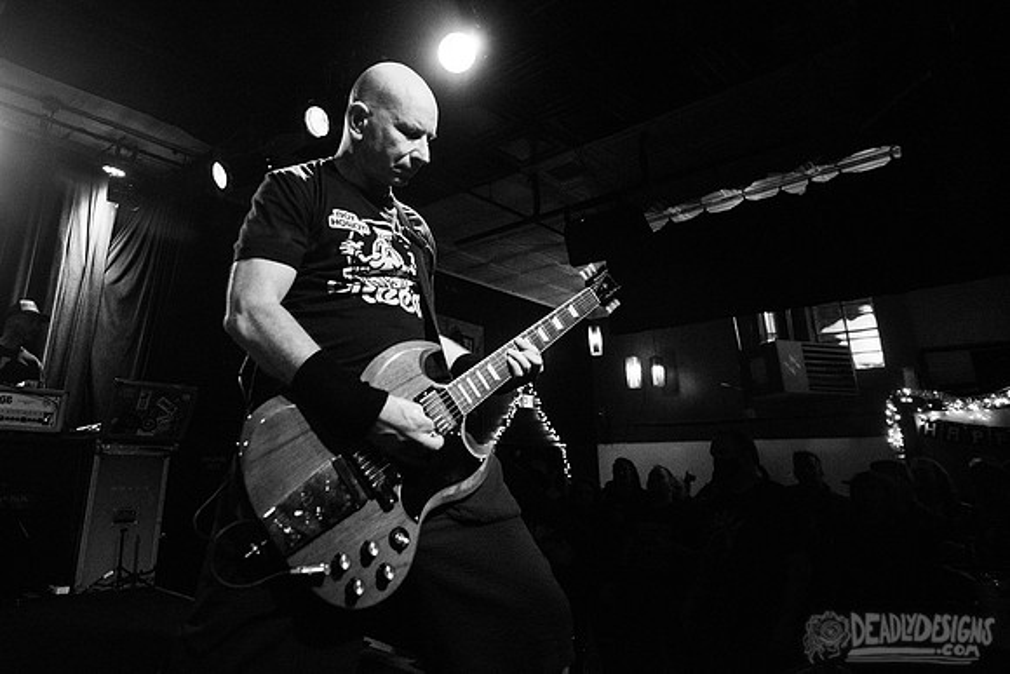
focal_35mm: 22
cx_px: 421
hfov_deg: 77.5
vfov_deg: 56.6
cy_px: 281
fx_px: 622
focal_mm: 19
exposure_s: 1/160
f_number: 3.2
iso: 3200
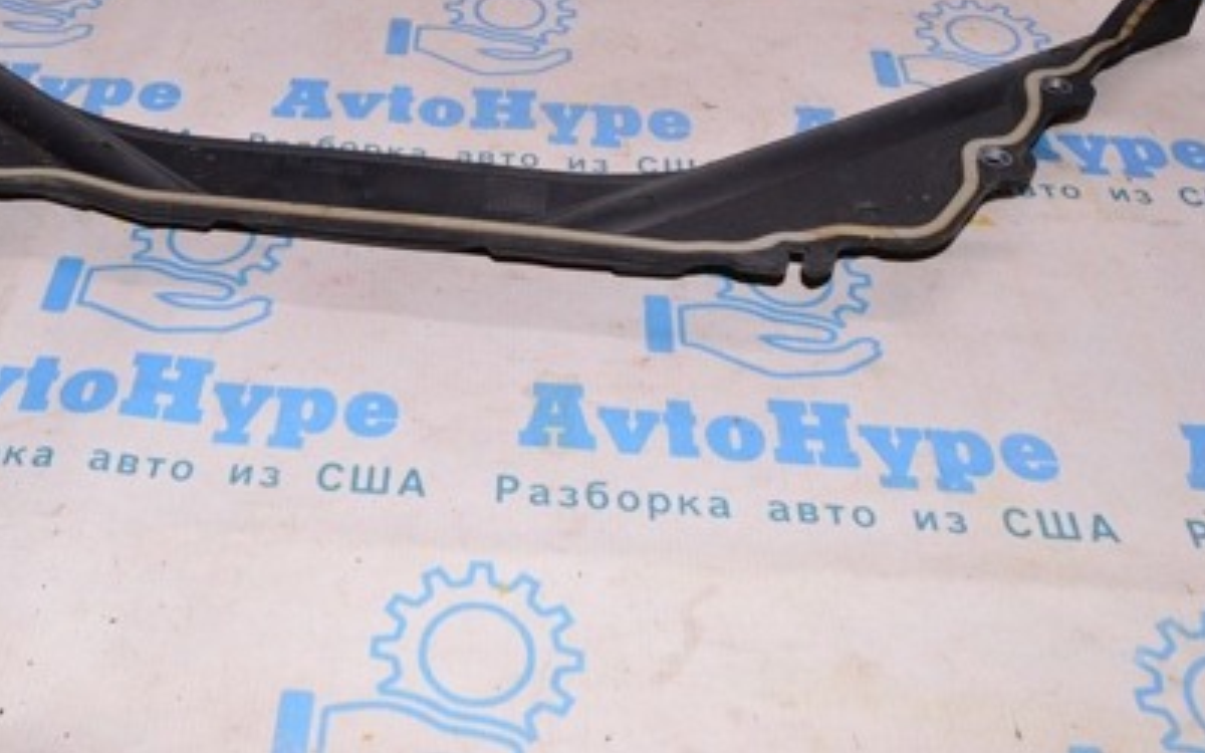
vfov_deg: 28.4
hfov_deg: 44.7
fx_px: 1445
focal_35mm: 44
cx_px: 413
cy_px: 116
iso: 1600
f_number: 8
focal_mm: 18
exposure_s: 1/200
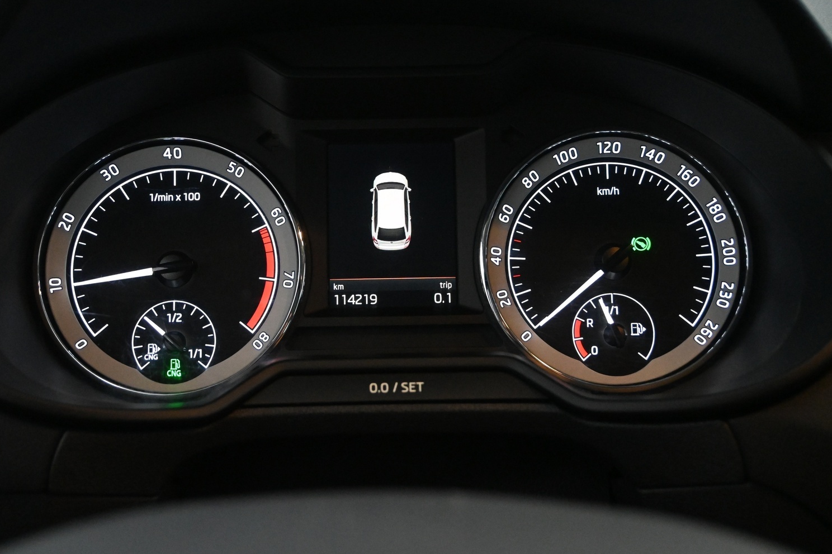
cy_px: 279
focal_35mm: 49
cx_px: 391
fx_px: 1132
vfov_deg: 27.5
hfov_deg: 40.3
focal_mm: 30
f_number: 4.8
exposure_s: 1/50
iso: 5000
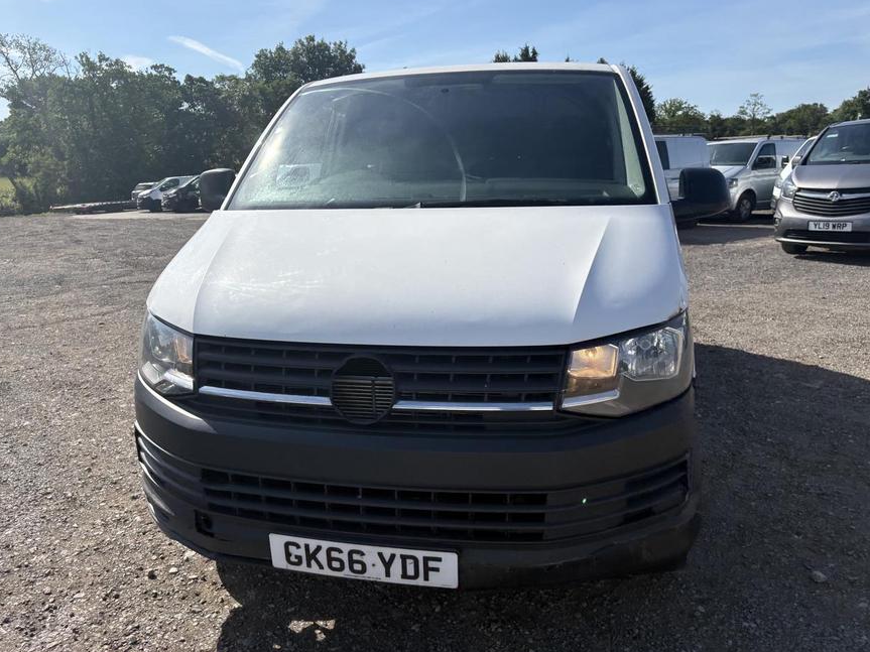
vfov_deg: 51.3
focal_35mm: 27
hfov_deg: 65.3
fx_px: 678
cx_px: 419
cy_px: 322
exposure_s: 1/4329
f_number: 1.6
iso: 50
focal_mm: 5.96
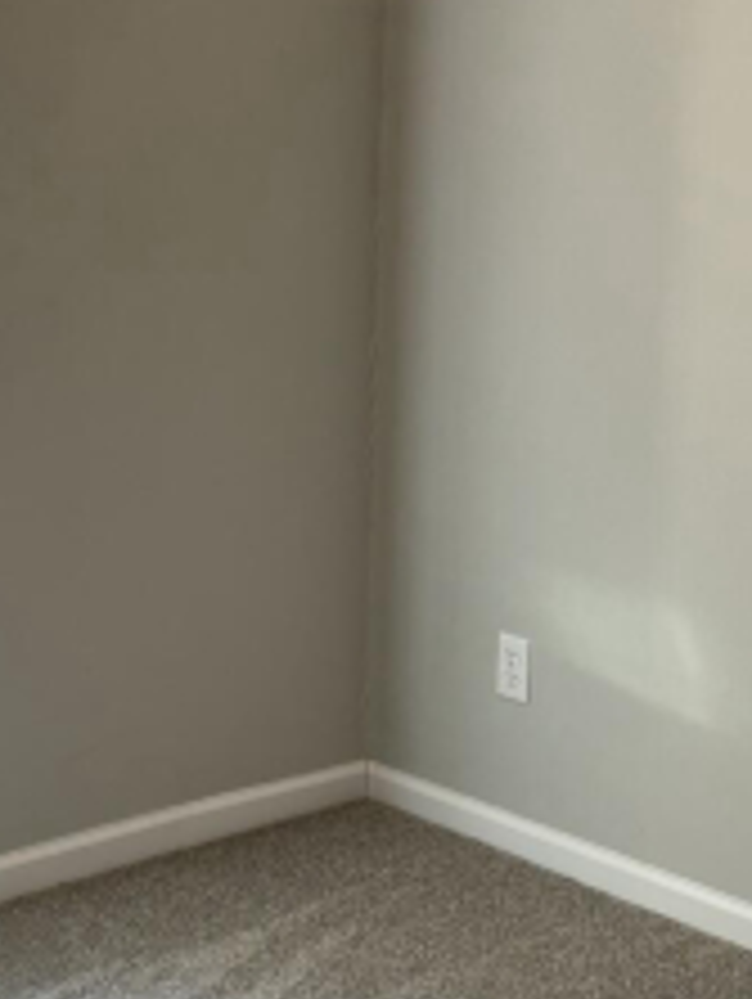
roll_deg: -0.4
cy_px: 497
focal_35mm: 72
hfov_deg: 20.1
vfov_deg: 27.0
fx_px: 2082
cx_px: 77
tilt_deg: -12.9
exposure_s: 1/120
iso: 125
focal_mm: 6.76
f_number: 1.78
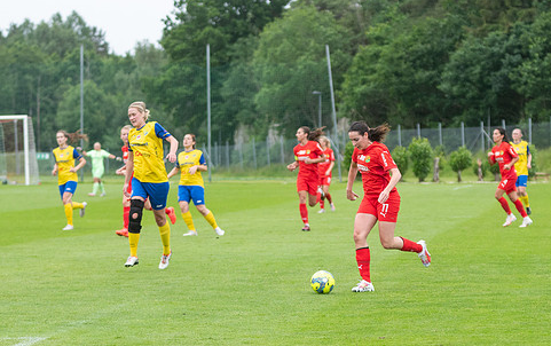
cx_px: 375
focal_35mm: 192
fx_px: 2887
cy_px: 230
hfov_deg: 10.9
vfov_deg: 6.9
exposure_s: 1/1600
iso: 500
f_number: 3.2
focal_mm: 86
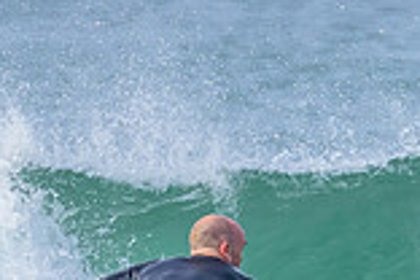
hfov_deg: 0.6
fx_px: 39699
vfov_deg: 0.4
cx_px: 386
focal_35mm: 3403
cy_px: 392
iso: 800
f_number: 11
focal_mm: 800
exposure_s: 1/800
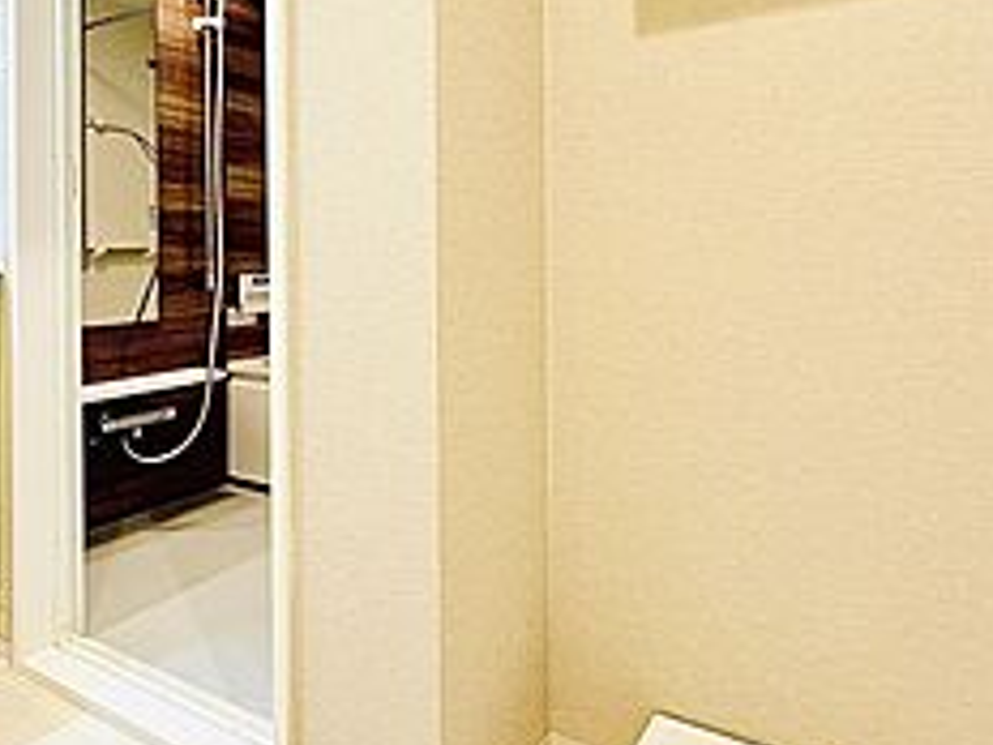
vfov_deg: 50.6
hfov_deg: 64.6
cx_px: 389
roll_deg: +1.3
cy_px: 257
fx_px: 775
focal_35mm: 27
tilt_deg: +0.4
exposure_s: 1/50
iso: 320
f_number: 2.2
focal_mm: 2.22
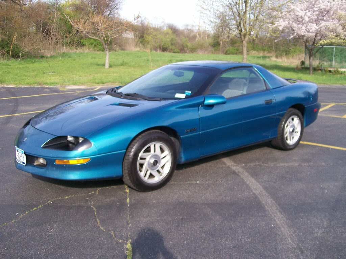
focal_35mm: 36
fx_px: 360
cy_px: 130
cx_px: 173
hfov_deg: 51.4
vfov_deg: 39.7
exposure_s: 1/544
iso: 80
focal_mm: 6
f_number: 2.7
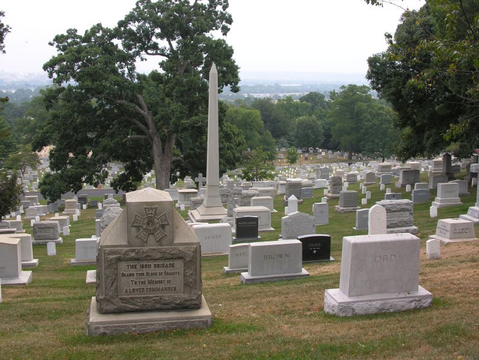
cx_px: 240
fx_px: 595
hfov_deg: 43.8
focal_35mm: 43
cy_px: 180
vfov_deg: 33.6
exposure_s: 1/130
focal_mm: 11
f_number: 5.2
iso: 50
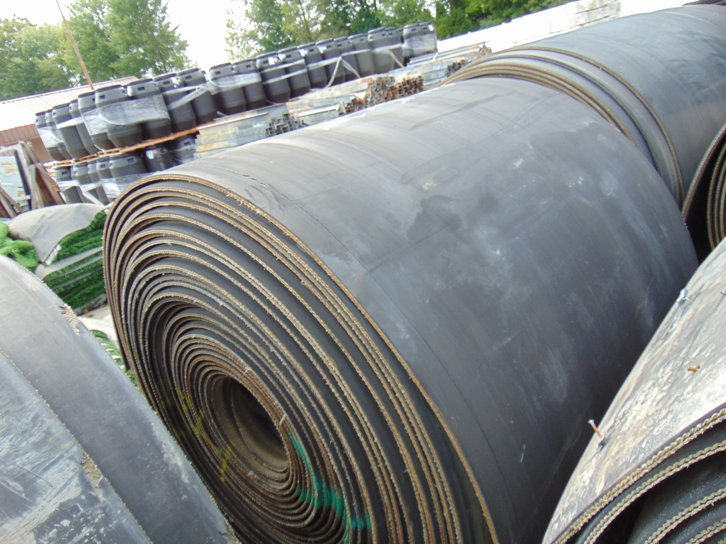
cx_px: 363
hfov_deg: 69.4
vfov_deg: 54.9
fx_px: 524
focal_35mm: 25
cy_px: 272
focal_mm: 4.5
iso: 80
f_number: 3
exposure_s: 1/200
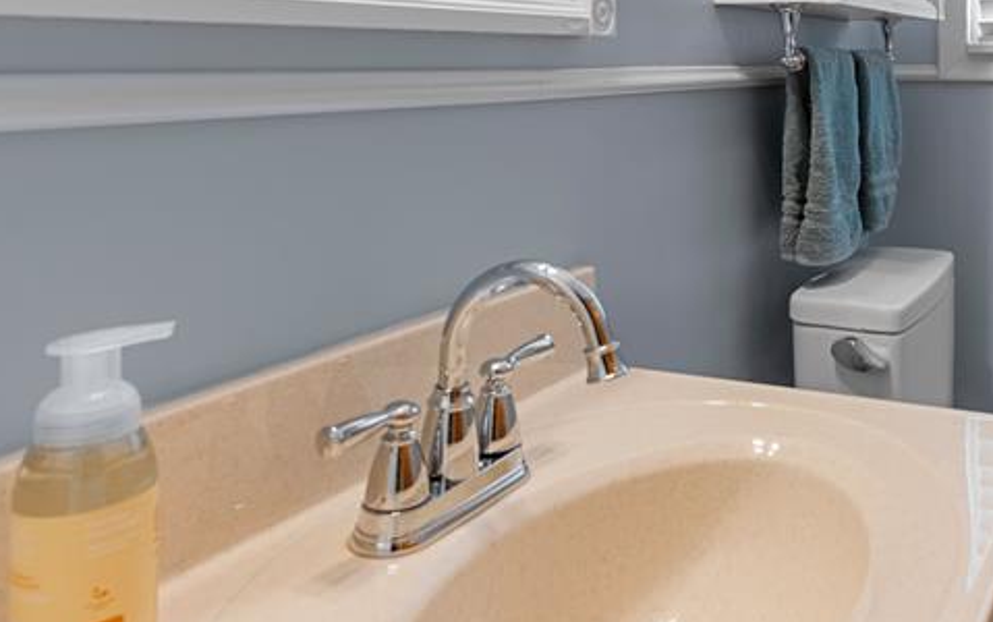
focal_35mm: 37
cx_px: 786
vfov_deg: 32.7
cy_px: 56
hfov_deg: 49.8
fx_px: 1002
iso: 400
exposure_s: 1/8
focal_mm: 17
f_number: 9
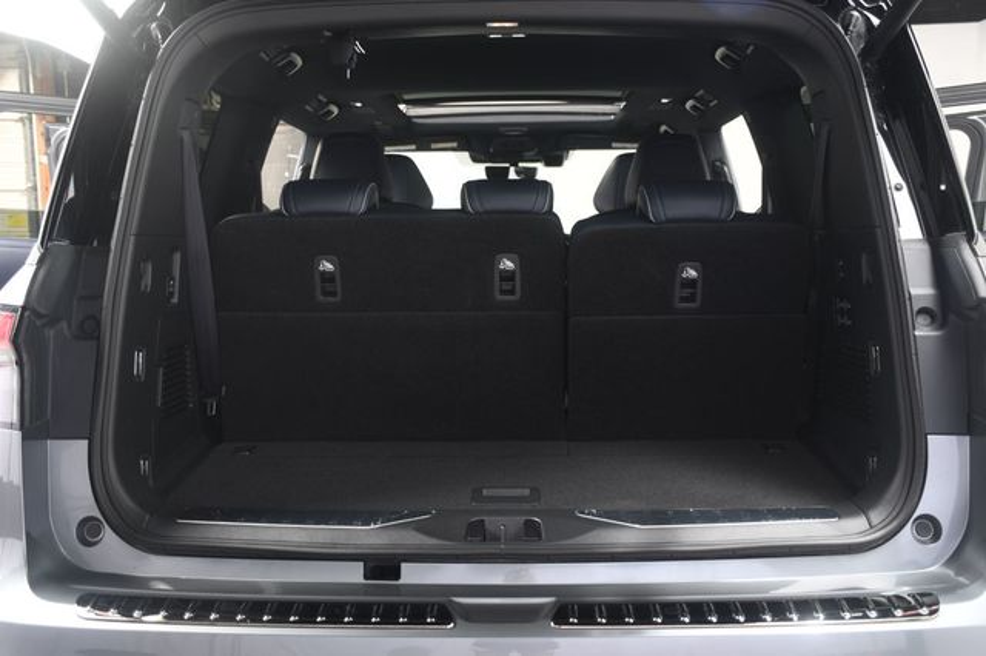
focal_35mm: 40
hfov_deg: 48.5
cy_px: 328
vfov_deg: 33.4
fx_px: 1095
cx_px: 493
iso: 100
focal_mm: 27
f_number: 4
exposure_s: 1/160
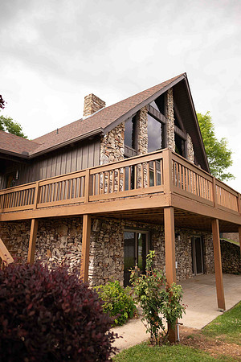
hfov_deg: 53.1
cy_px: 181
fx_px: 241
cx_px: 120
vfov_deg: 73.7
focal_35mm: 24
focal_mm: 24
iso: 125
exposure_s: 1/1000
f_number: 2.5
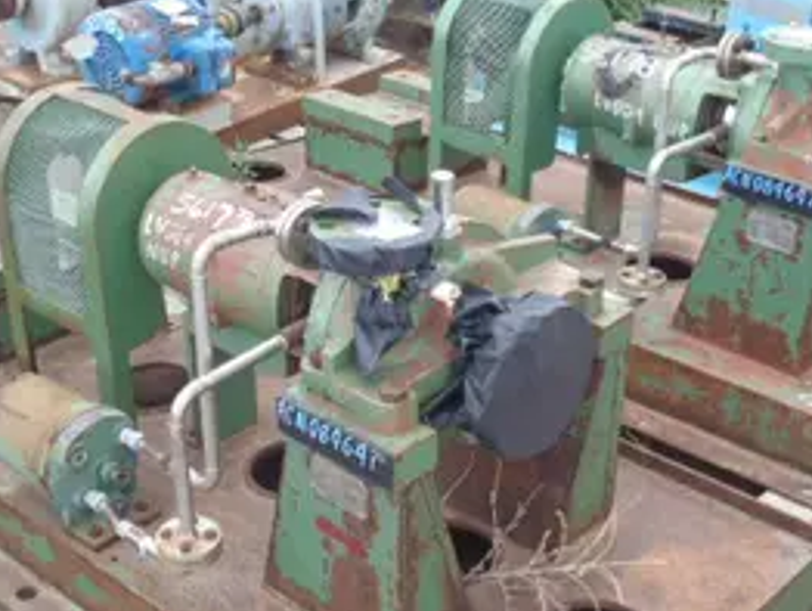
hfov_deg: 33.2
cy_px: 381
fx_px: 1362
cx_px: 443
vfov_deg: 25.2
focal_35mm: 58
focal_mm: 6.83
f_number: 4.6
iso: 80
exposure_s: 1/60
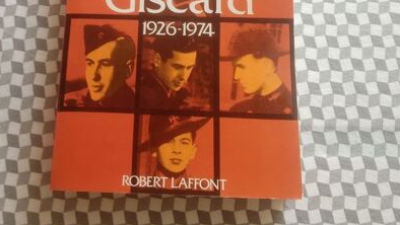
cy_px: 1
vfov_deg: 24.8
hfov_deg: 44.4
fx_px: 488
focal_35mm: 46
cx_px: 168
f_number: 1.8
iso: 133
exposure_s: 1/50
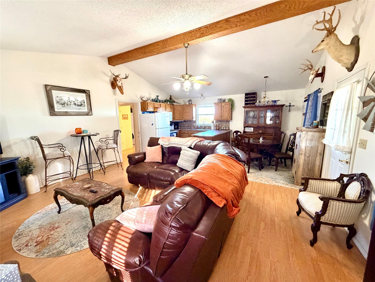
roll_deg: +0.8
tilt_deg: -10.0
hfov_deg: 102.1
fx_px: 152
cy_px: 141
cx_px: 188
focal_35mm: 14
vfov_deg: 85.7
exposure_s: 1/60
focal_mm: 2.22
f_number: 2.2
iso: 400
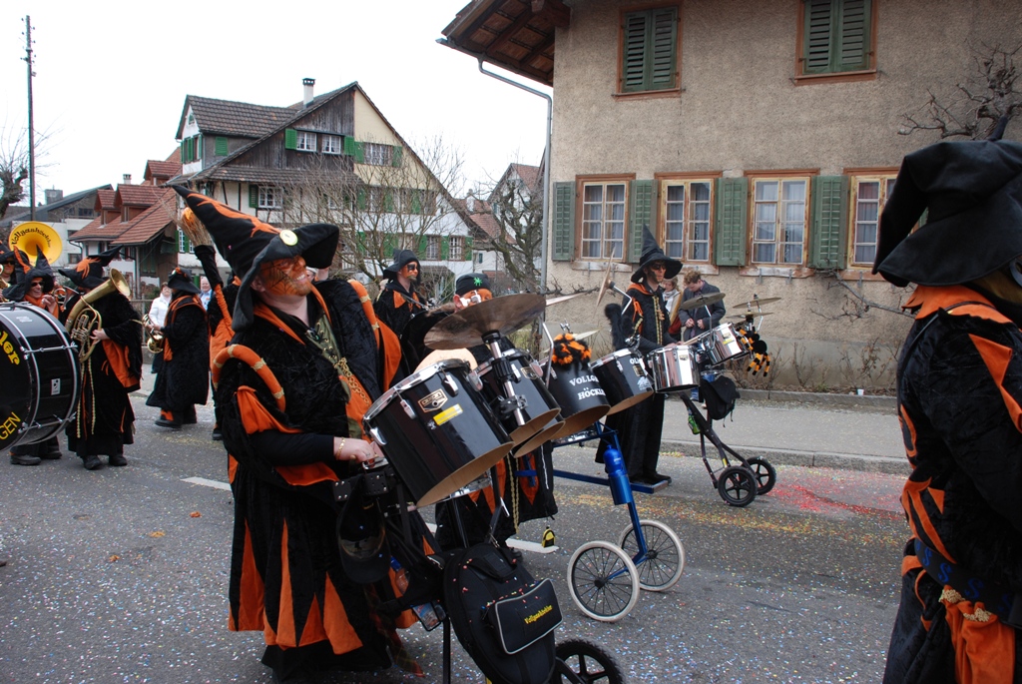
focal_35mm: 27
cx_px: 511
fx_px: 767
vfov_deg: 48.0
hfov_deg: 67.3
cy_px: 342
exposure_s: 1/125
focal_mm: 18
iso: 200
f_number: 5.6
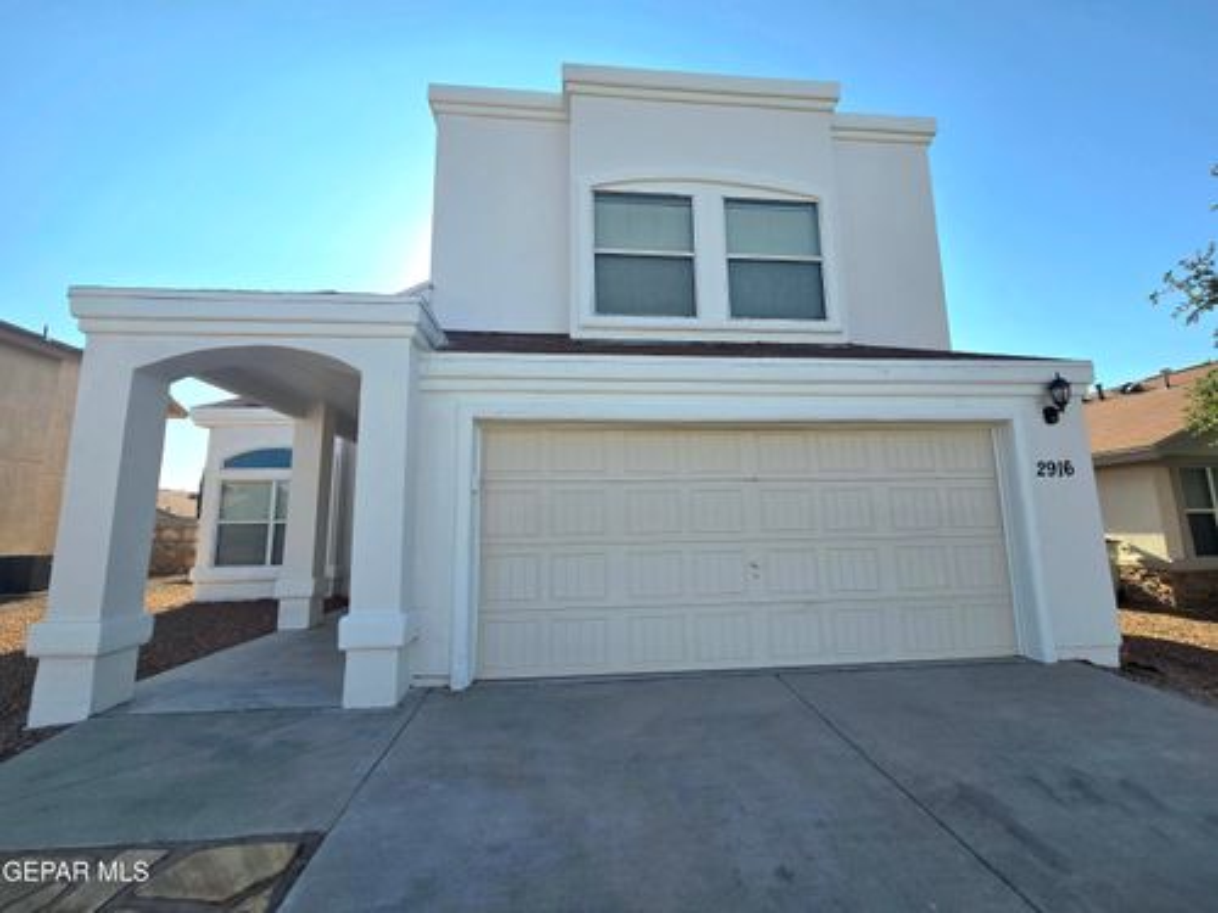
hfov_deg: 106.2
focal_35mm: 13
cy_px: 456
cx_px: 609
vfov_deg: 89.9
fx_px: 457
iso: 50
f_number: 2.2
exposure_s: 1/2000
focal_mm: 2.2
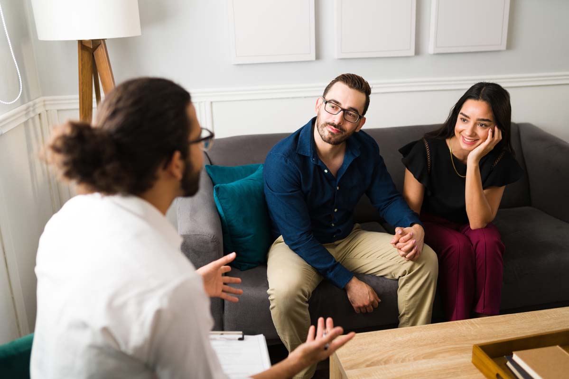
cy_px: 190
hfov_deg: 54.4
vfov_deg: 37.9
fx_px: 553
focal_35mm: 35
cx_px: 284
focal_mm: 35
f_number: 1.8
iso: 250
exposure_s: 1/125
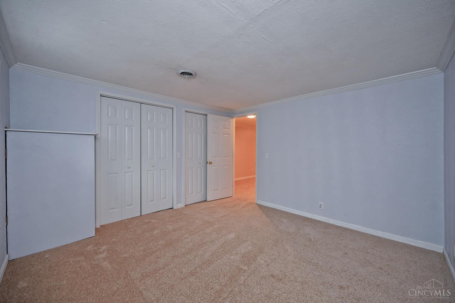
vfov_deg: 81.2
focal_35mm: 14
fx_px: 177
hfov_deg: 104.3
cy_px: 152
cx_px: 228
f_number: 4
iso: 900
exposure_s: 1/60
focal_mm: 14
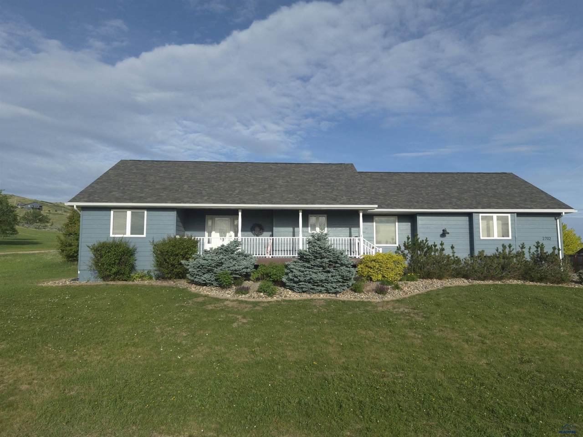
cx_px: 292
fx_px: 387
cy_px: 218
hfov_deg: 73.9
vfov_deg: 58.9
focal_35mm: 23
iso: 50
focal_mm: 5.4
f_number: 1.8
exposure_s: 1/2500
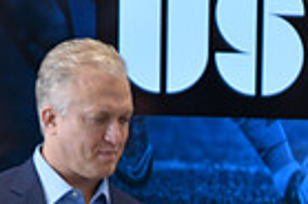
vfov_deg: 4.6
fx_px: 2501
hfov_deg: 7.0
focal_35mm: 293
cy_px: 358
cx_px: 352
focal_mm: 70
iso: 400
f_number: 2.8
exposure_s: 1/60
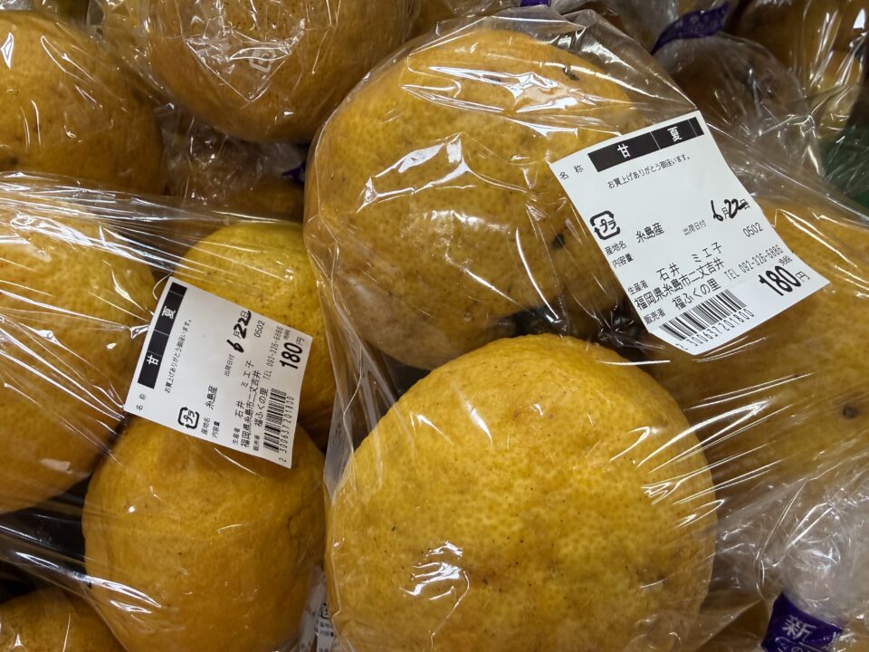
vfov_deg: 56.8
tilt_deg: -47.8
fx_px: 602
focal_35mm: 24
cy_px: 326
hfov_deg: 71.6
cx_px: 434
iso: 200
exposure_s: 1/120
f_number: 2.2
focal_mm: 2.22
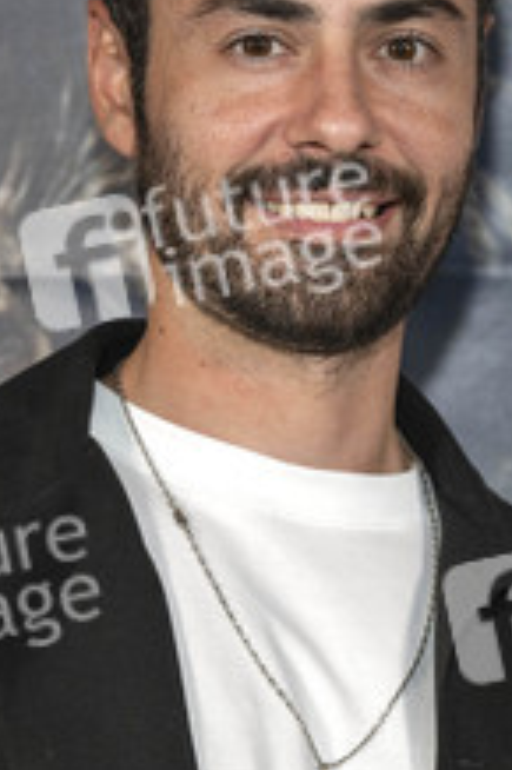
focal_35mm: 154
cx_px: 304
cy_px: 424
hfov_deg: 8.9
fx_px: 3290
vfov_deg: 13.3
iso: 800
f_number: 5.6
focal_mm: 84
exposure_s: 1/200
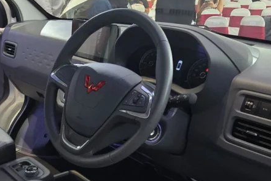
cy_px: 136
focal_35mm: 38
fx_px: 286
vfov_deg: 34.3
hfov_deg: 50.2
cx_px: 103
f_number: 2.2
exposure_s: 1/54.7
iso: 64
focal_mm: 2.2
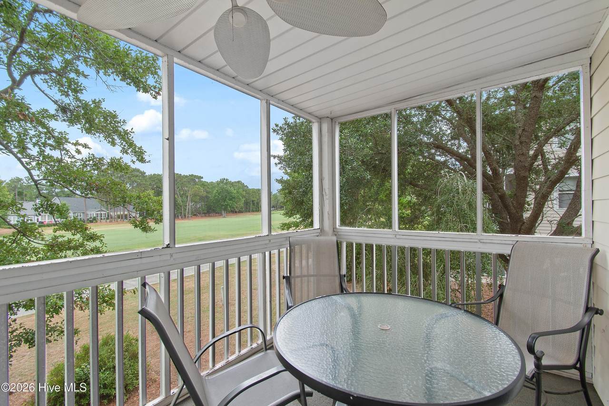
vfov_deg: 77.3
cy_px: 203
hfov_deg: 100.4
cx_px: 304
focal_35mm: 15
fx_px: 254
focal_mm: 10
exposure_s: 1/13
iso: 100
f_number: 4.5
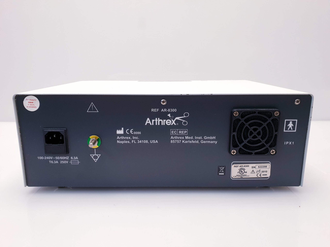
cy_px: 124
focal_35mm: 26
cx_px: 165
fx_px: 248
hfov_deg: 67.3
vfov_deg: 53.1
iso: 80
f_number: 2.4
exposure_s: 1/50
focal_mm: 4.3
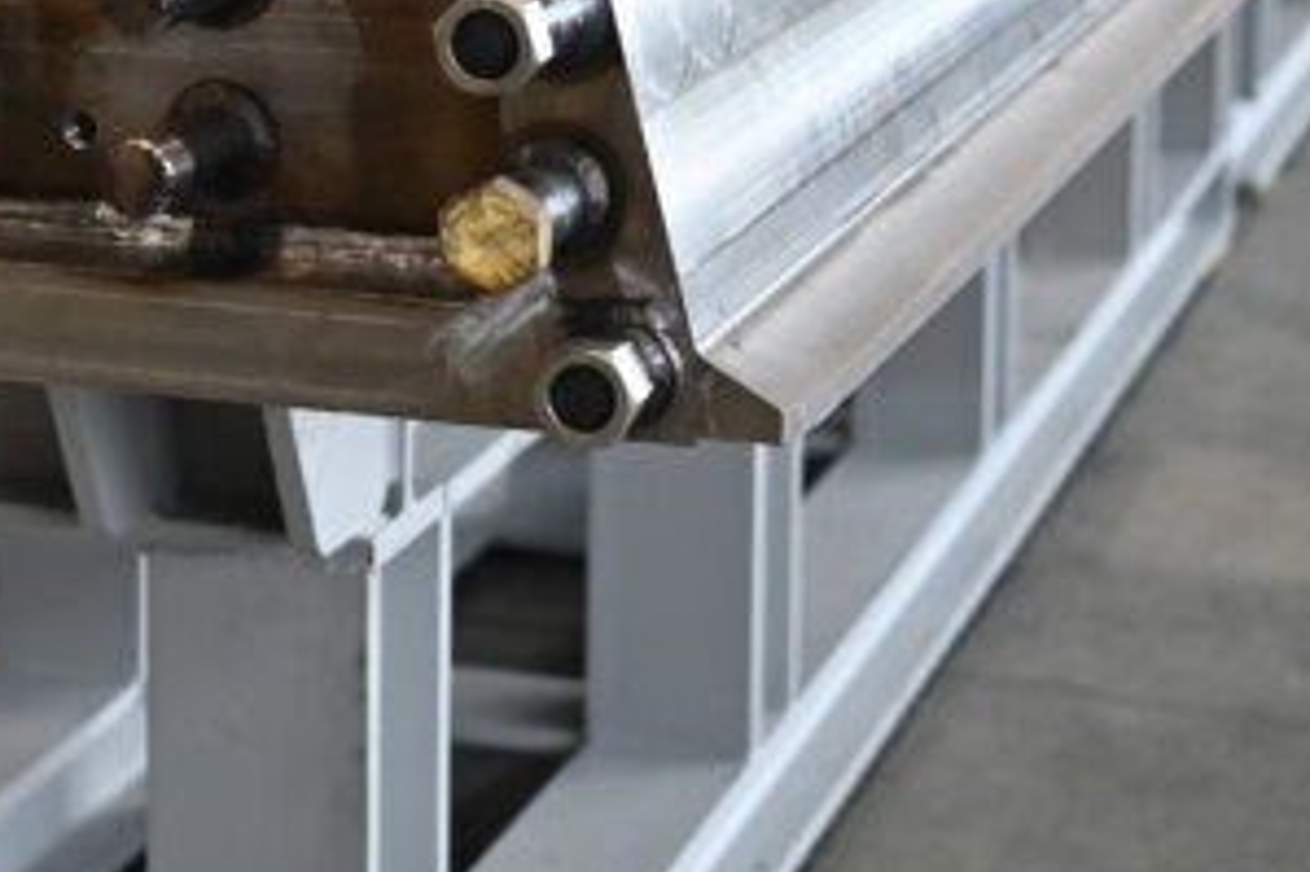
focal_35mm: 120
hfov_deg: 16.7
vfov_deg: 11.2
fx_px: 4364
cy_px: -103
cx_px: 9
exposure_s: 1/160
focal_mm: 35
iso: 160
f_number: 1.8
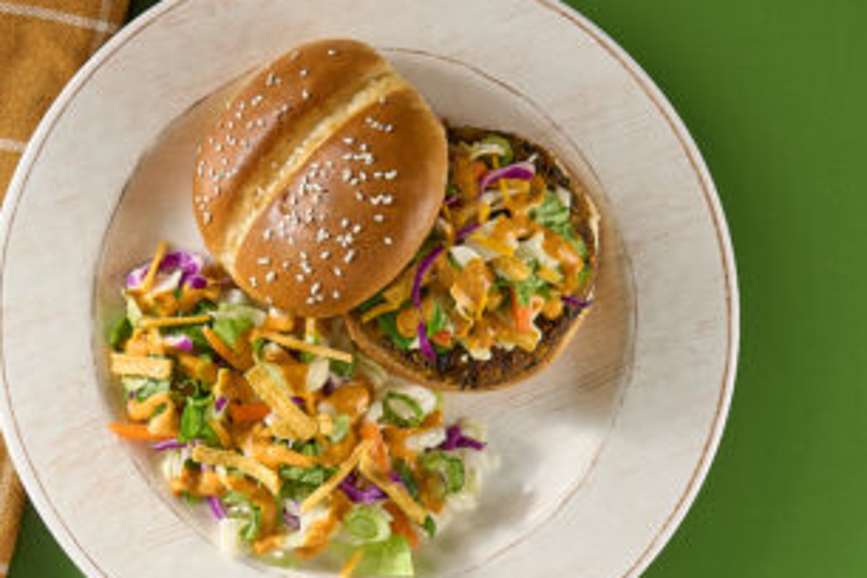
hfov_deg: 14.3
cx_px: 272
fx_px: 3444
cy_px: 252
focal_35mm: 143
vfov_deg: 9.6
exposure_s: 1/10
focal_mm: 73
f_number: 16
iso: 400
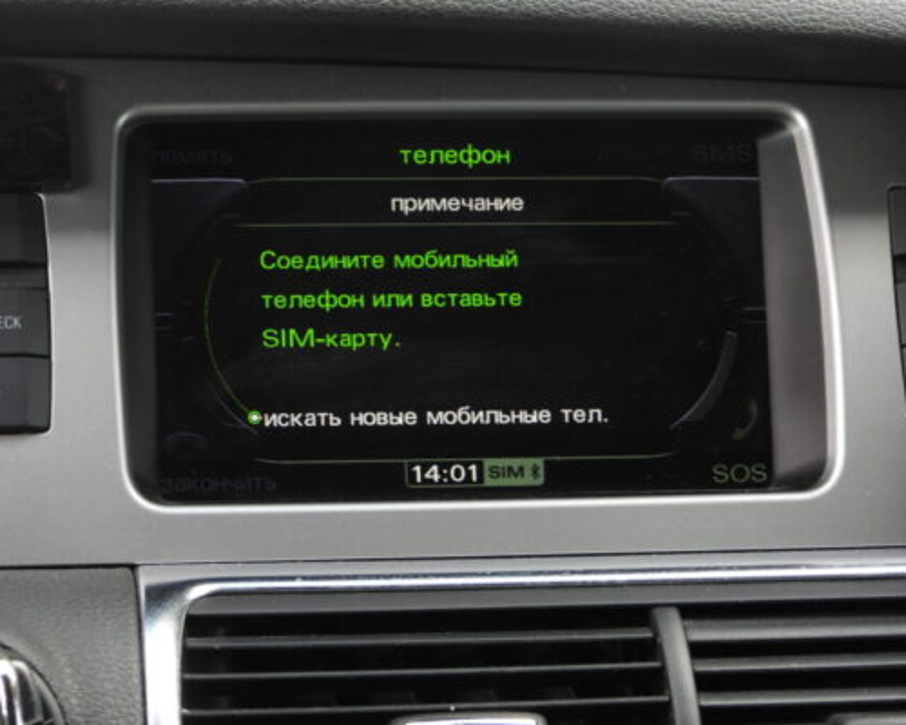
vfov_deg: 10.6
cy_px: 359
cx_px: 413
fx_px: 3915
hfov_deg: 13.2
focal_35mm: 146
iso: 160
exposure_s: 1/60
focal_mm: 18.9
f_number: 4
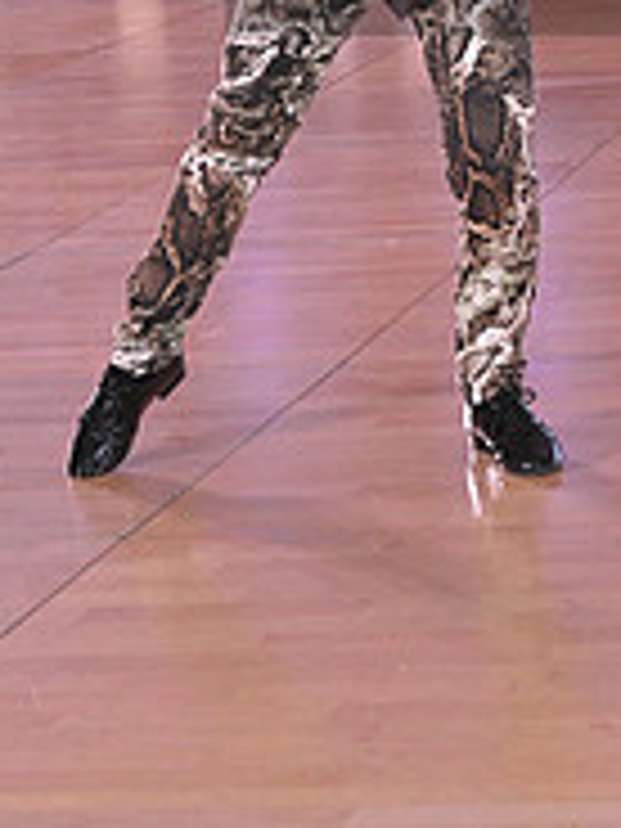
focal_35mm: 121
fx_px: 2894
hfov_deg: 11.8
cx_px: 848
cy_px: -112
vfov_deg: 15.8
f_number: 5
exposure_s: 1/200
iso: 2000
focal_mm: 40
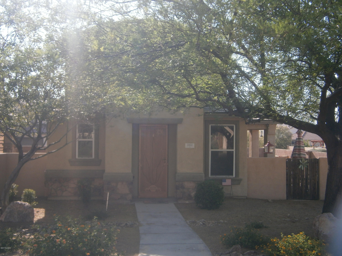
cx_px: 171
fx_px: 356
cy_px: 128
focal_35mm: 36
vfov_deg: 39.7
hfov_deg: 51.4
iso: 80
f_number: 3.1
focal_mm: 6.4
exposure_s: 1/400
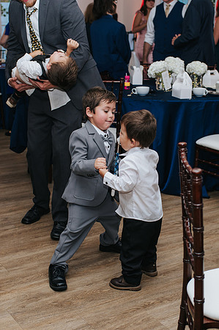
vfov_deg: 34.4
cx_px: 114
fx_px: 532
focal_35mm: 58
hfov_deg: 23.2
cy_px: 183
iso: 800
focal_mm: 35
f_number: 3.2
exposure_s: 1/200
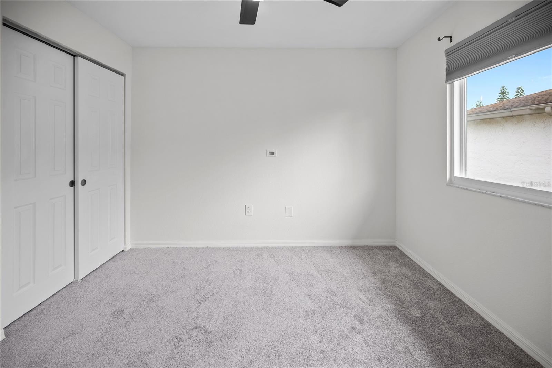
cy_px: 184
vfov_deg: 81.2
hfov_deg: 104.3
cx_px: 276
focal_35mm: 14
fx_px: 215
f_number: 4
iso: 100
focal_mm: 14
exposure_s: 1/15
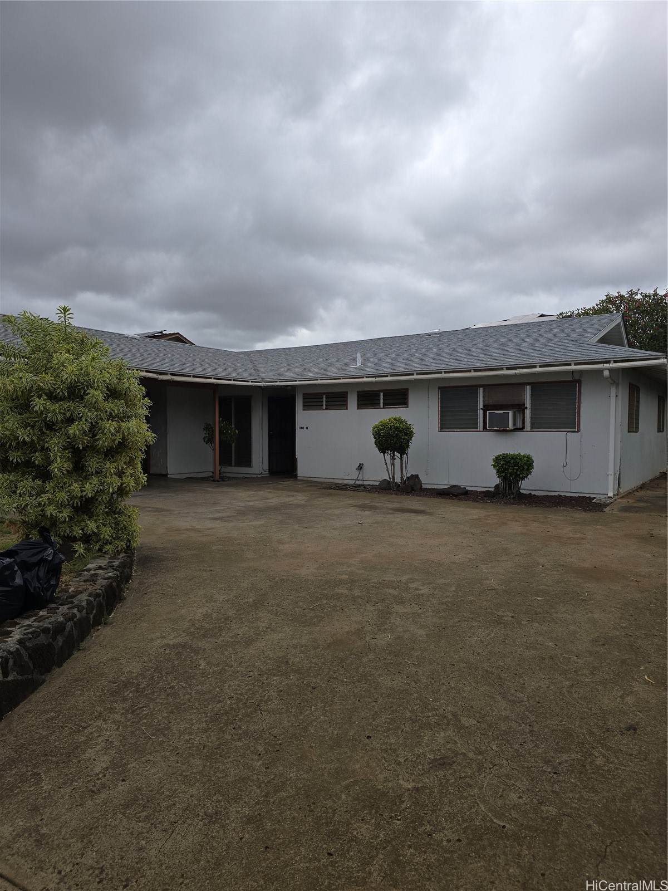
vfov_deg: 73.9
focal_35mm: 23
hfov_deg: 58.9
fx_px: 592
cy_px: 446
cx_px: 334
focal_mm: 6.3
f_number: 1.7
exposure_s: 1/1189
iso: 12
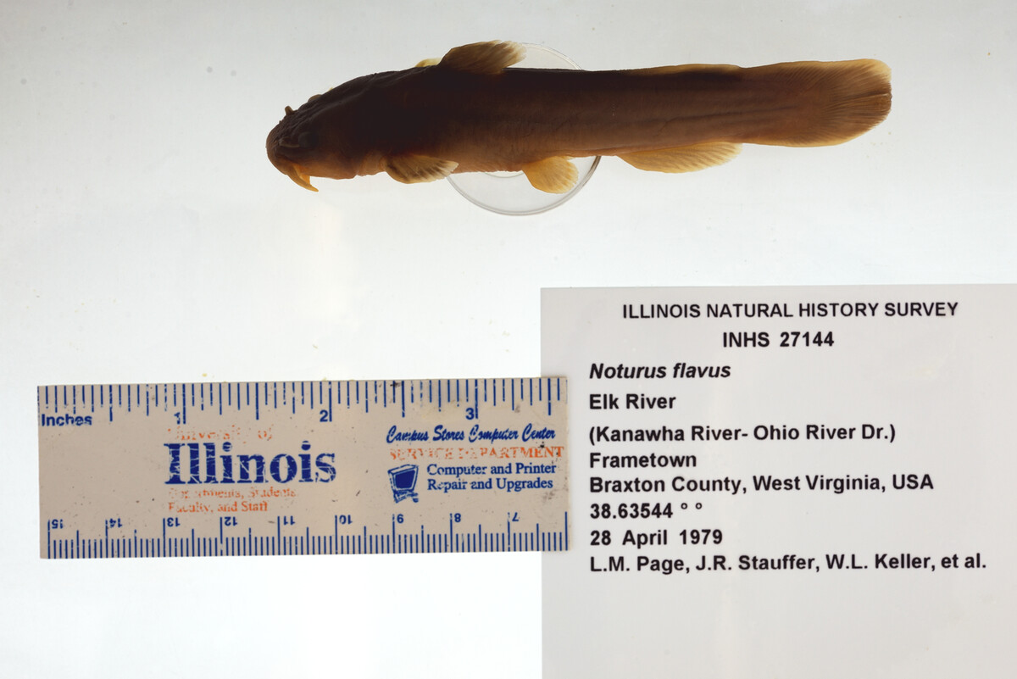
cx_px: 508
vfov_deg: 22.6
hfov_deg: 33.4
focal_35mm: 60
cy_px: 340
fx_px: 1696
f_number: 10
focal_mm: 60
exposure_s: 1/200
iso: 100
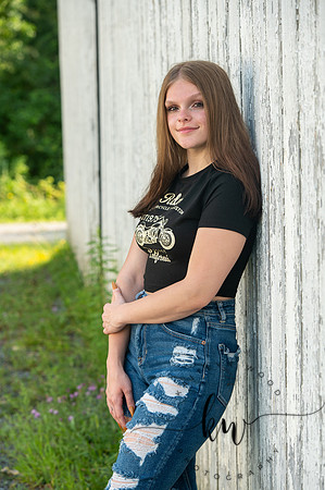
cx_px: 162
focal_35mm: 120
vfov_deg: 17.1
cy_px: 245
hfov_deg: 11.4
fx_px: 1629
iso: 400
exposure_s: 1/250
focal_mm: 120
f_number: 5.6
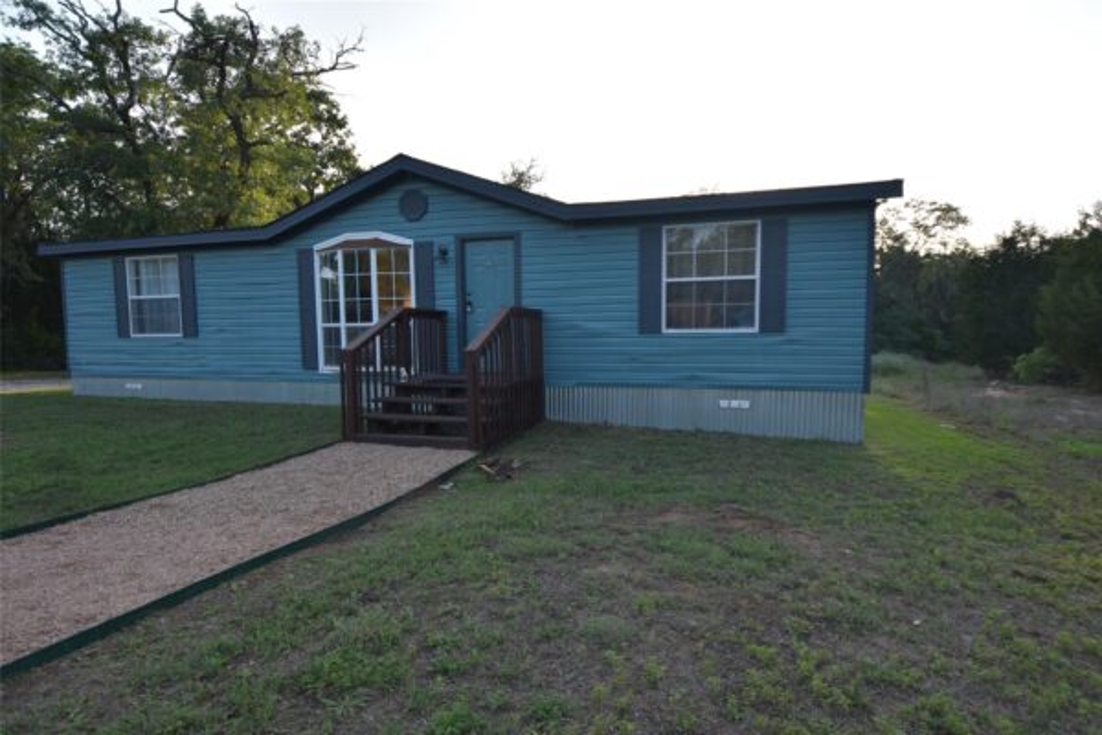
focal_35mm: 18
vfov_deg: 67.4
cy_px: 368
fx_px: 551
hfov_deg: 90.0
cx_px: 551
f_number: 3.8
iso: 200
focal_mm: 12
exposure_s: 1/500
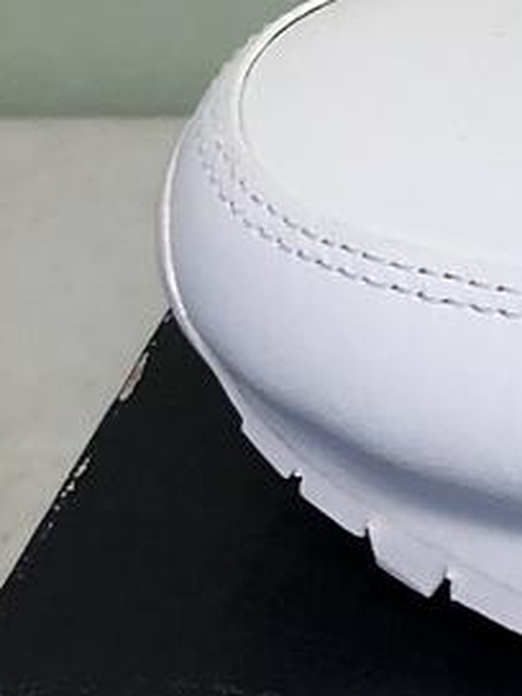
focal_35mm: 173
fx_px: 3478
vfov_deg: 11.4
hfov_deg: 7.5
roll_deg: -1.4
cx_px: 1589
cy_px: 100
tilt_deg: -28.4
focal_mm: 3.99
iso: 25
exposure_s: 1/40
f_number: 1.8
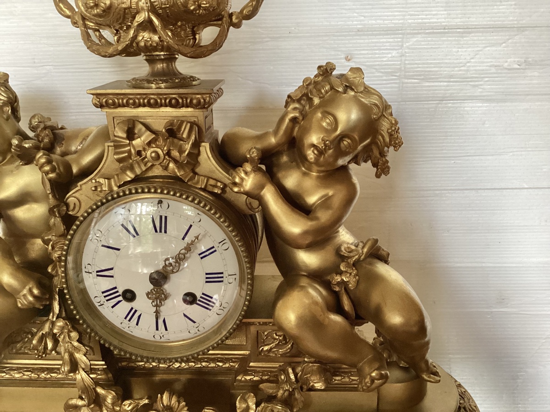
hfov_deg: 58.4
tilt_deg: -20.0
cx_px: 275
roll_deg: -2.0
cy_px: 206
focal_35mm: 31
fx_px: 493
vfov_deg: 45.4
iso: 320
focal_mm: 3.3
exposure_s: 1/50
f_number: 2.4
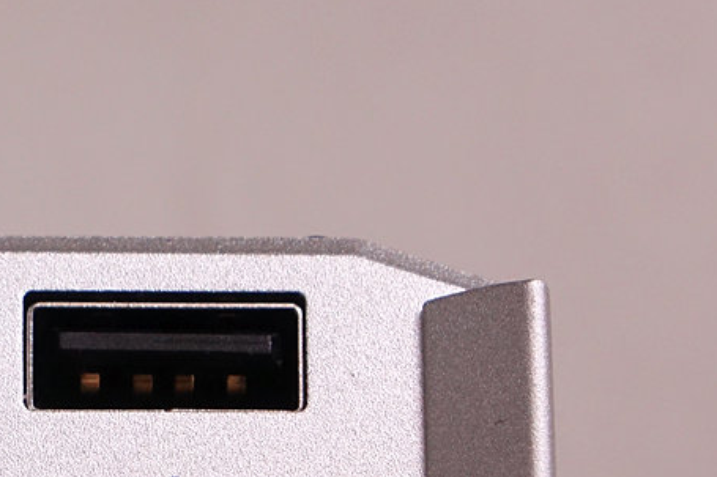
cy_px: 387
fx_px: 10512
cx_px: -156
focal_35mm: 528
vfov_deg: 2.6
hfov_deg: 3.9
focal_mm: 73.3
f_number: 5.6
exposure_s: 1/160
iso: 800
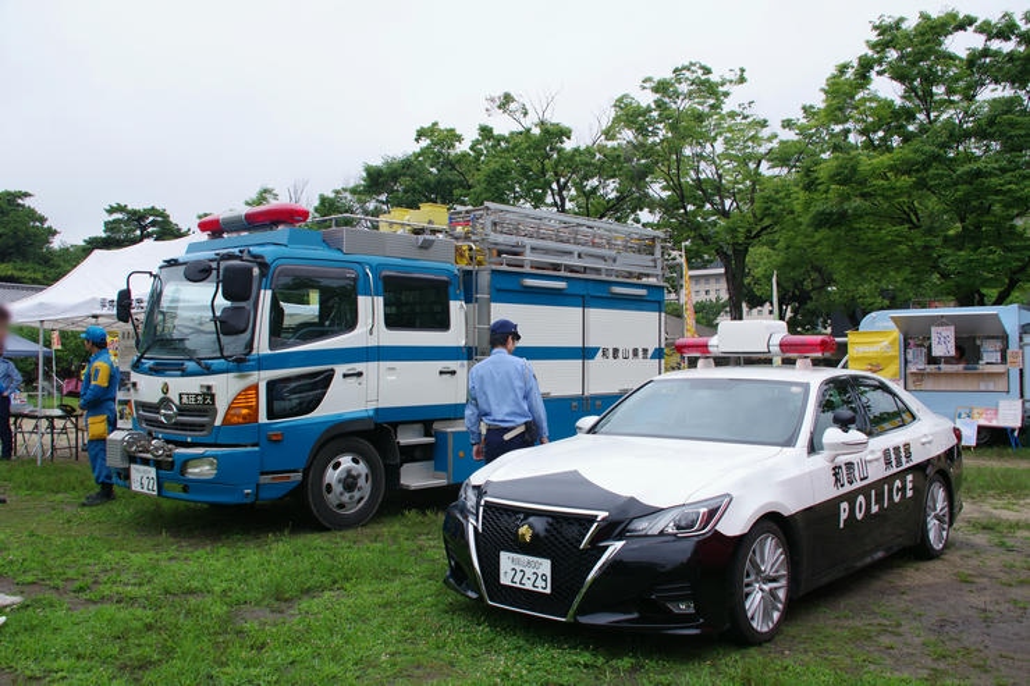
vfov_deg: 38.9
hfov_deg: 55.8
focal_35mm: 34
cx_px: 515
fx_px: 972
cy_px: 343
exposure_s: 1/250
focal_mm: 22
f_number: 8
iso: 320
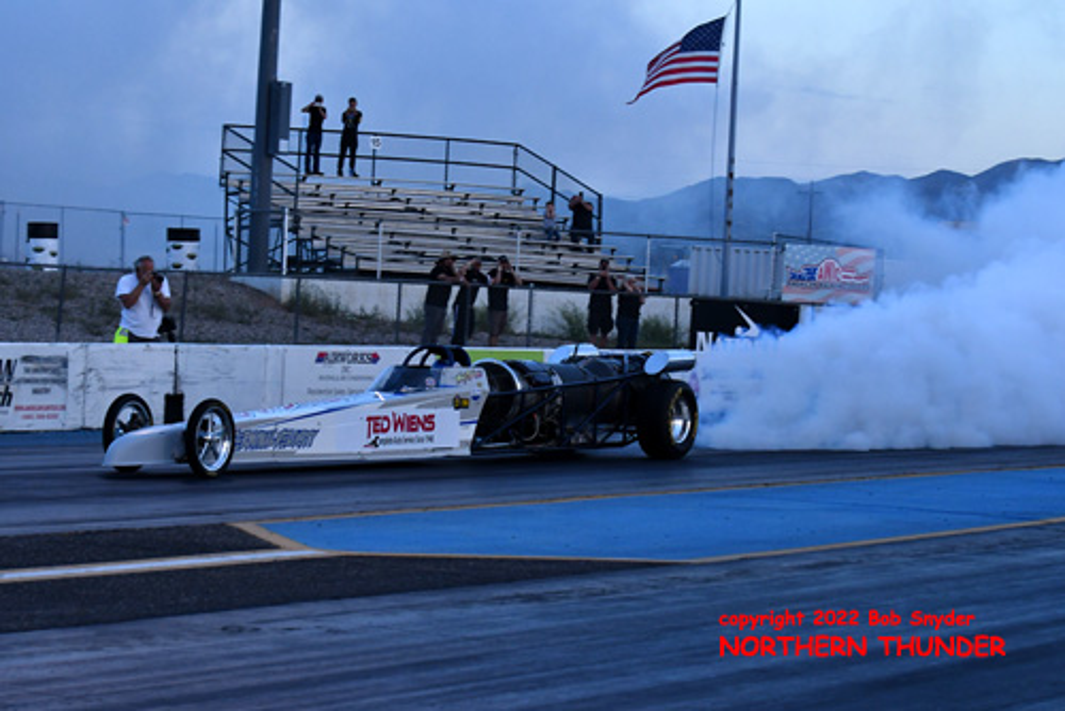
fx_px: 3108
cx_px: 532
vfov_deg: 13.1
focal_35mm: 105
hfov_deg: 19.4
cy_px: 356
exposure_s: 1/640
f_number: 5.6
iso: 1000
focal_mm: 70
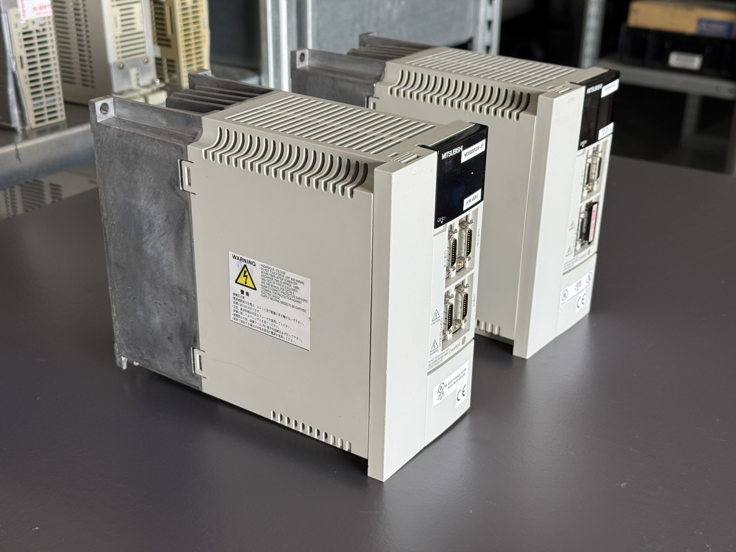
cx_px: 368
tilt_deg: -23.3
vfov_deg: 30.3
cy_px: 276
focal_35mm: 48
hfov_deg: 39.7
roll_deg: -1.4
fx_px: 1021
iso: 50
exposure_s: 1/157
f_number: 1.78
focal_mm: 6.76
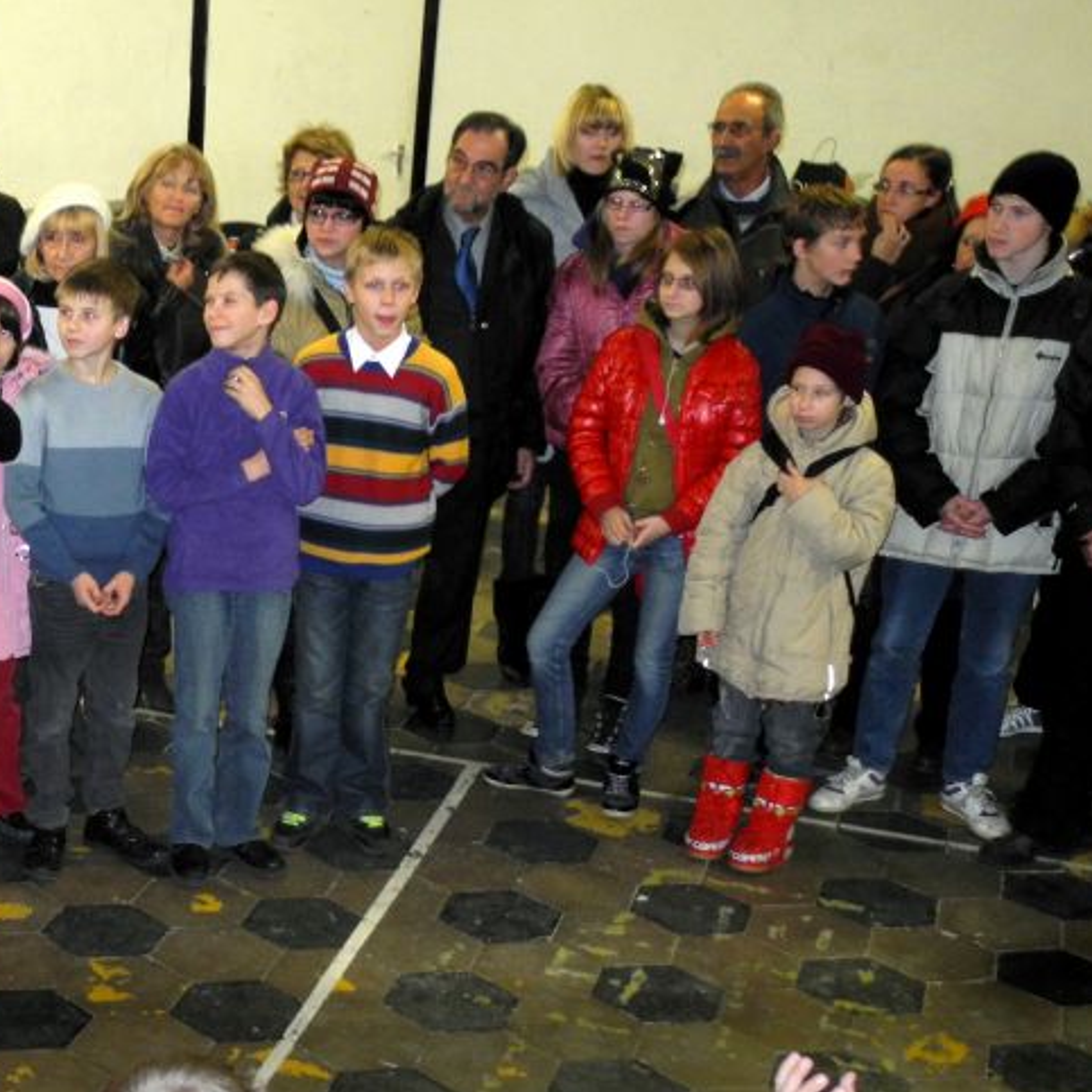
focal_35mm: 60
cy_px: 827
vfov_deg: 28.2
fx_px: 2141
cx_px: -34
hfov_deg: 26.8
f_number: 2.8
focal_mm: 6.8
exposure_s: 1/30
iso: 240
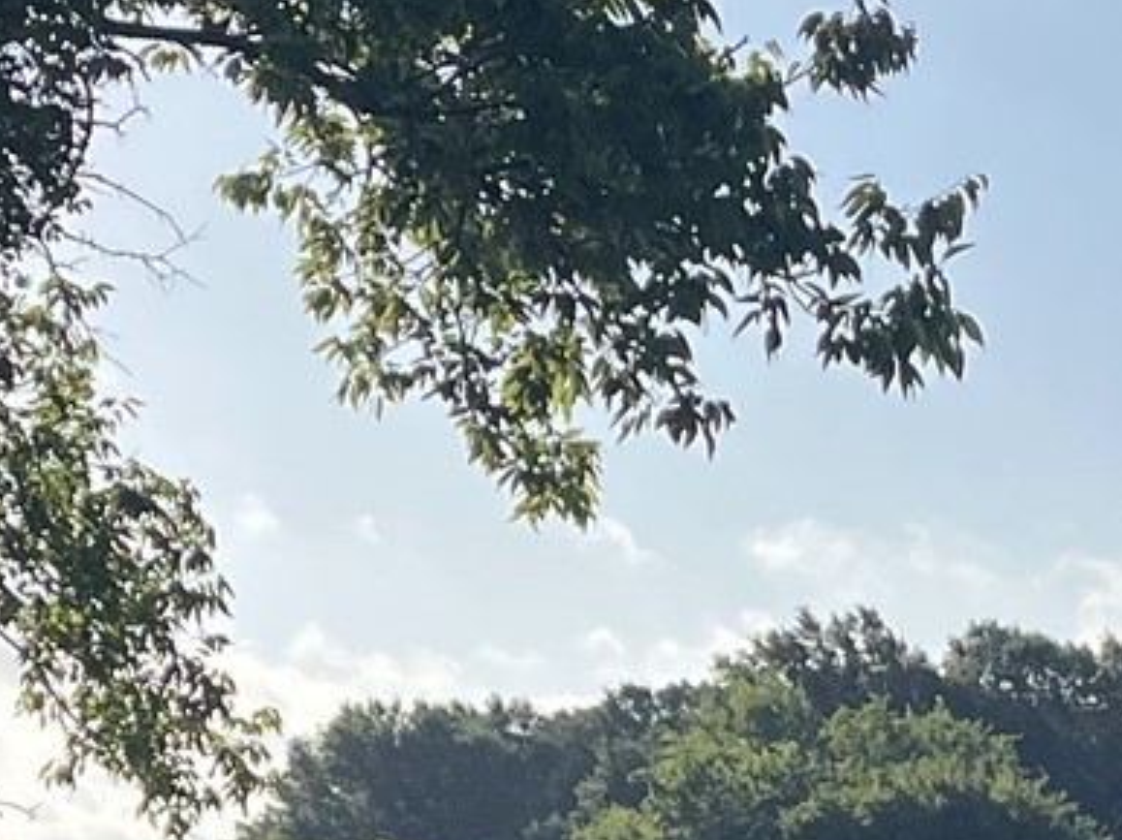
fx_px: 4470
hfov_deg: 14.3
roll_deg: +2.1
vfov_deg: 10.6
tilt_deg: -0.4
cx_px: 631
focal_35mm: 138
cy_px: 1011
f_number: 1.6
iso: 50
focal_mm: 5.1
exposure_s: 1/4854
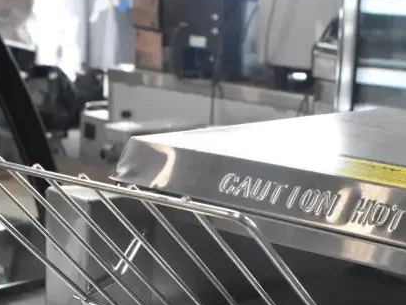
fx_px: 1068
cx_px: 282
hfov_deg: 21.4
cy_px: 414
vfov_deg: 15.4
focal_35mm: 91
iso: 6400
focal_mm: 28
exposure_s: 1/320
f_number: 9
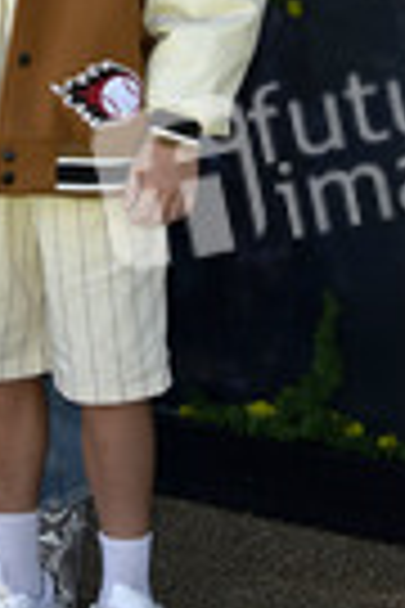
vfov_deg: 9.8
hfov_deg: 6.6
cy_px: -63
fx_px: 3493
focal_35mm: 207
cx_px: -83
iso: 125
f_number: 7.1
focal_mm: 70
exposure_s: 1/250
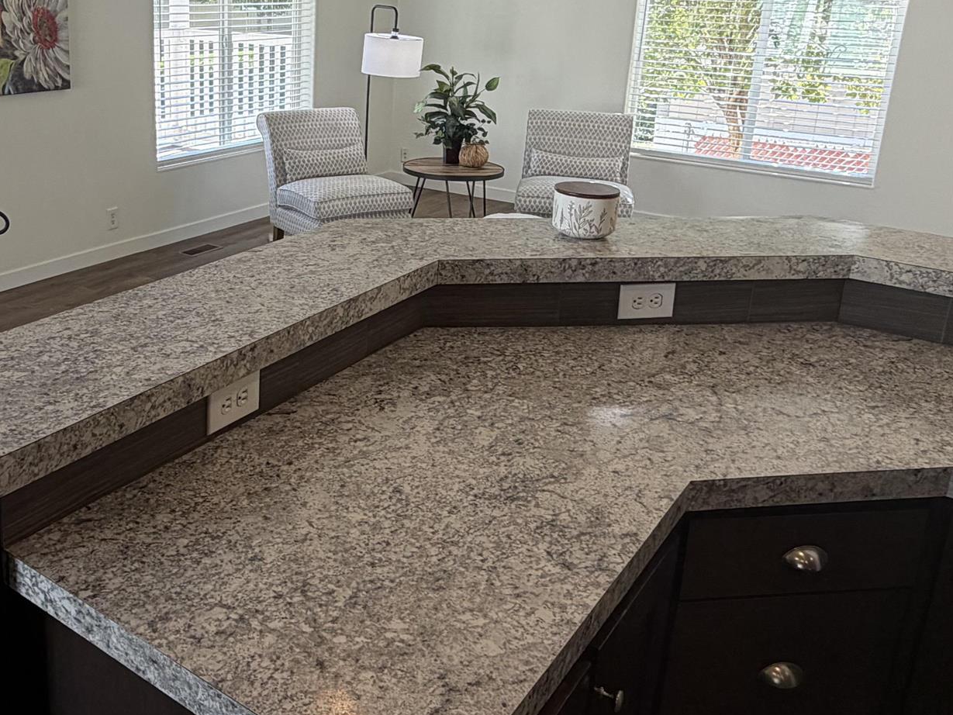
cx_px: 298
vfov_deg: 40.3
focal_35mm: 35
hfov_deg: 51.4
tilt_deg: -16.3
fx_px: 964
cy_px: 247
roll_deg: -1.0
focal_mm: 2.22
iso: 80
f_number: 2.2
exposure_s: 1/120
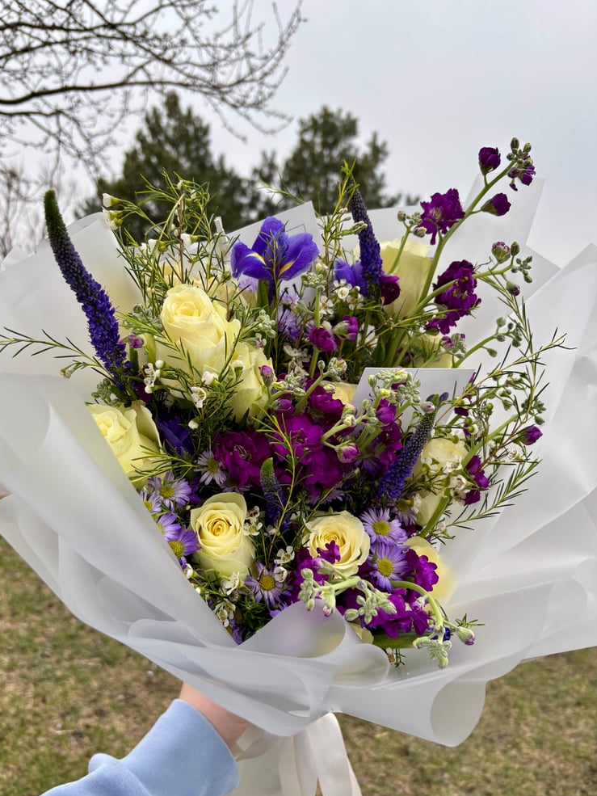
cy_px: 413
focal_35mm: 27
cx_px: 291
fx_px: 621
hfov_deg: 51.4
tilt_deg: -8.9
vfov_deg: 65.3
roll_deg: -0.5
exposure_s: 1/184
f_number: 1.6
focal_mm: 5.96
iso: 40
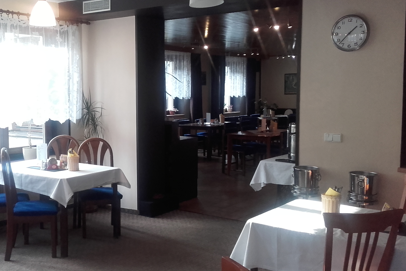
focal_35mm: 43
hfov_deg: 45.0
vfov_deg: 31.2
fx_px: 485
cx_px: 148
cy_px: 137
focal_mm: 3.31
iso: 100
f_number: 2.2
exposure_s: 1/40
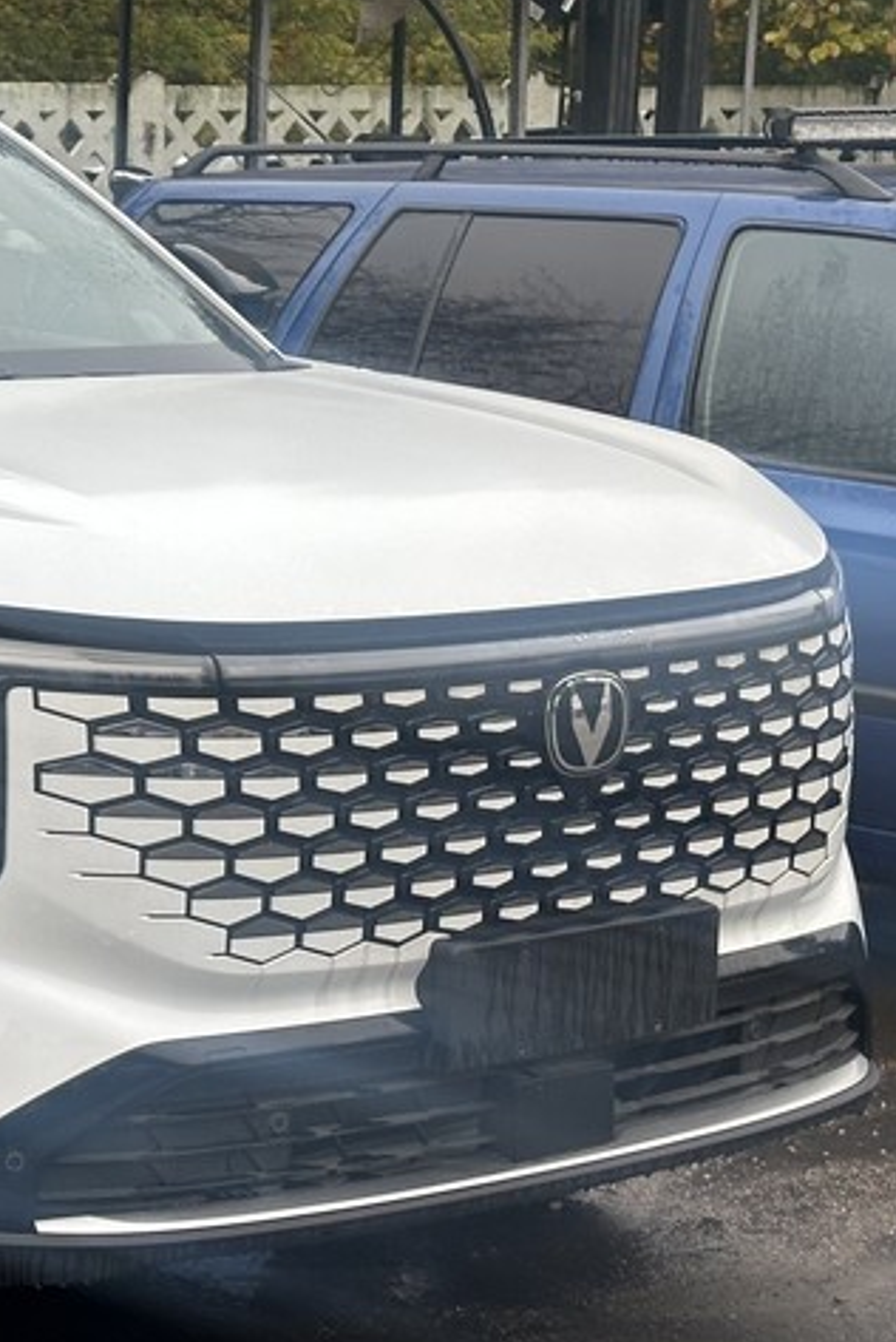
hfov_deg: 12.3
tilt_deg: -5.1
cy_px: 533
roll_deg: -0.4
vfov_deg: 18.9
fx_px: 4026
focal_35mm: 108
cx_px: -252
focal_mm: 6.86
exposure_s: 1/767
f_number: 1.78
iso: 64
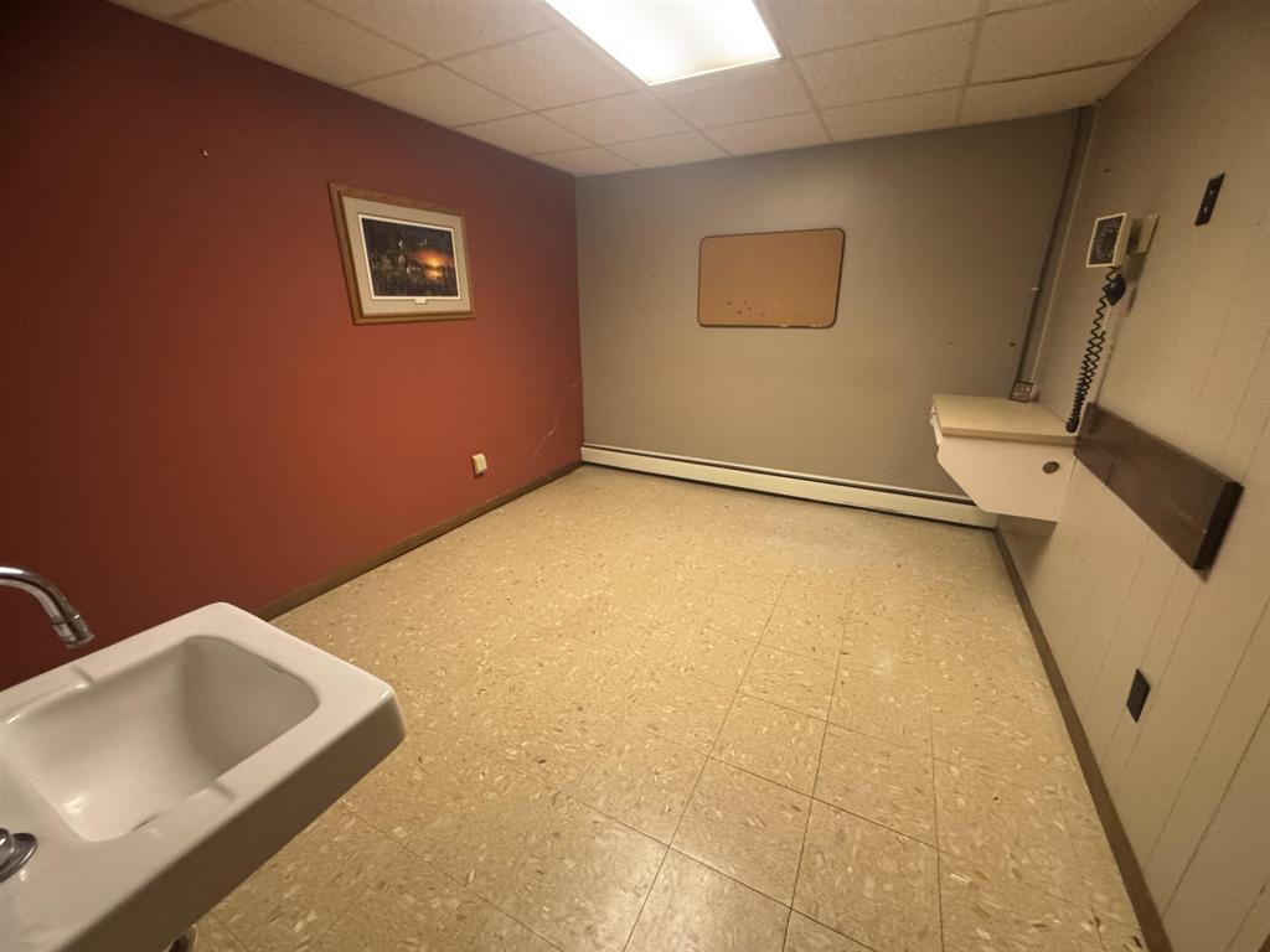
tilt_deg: -19.2
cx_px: 635
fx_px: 514
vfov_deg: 85.7
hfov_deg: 102.1
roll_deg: +0.2
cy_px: 476
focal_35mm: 14
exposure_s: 1/60
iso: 800
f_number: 2.2
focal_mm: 2.22
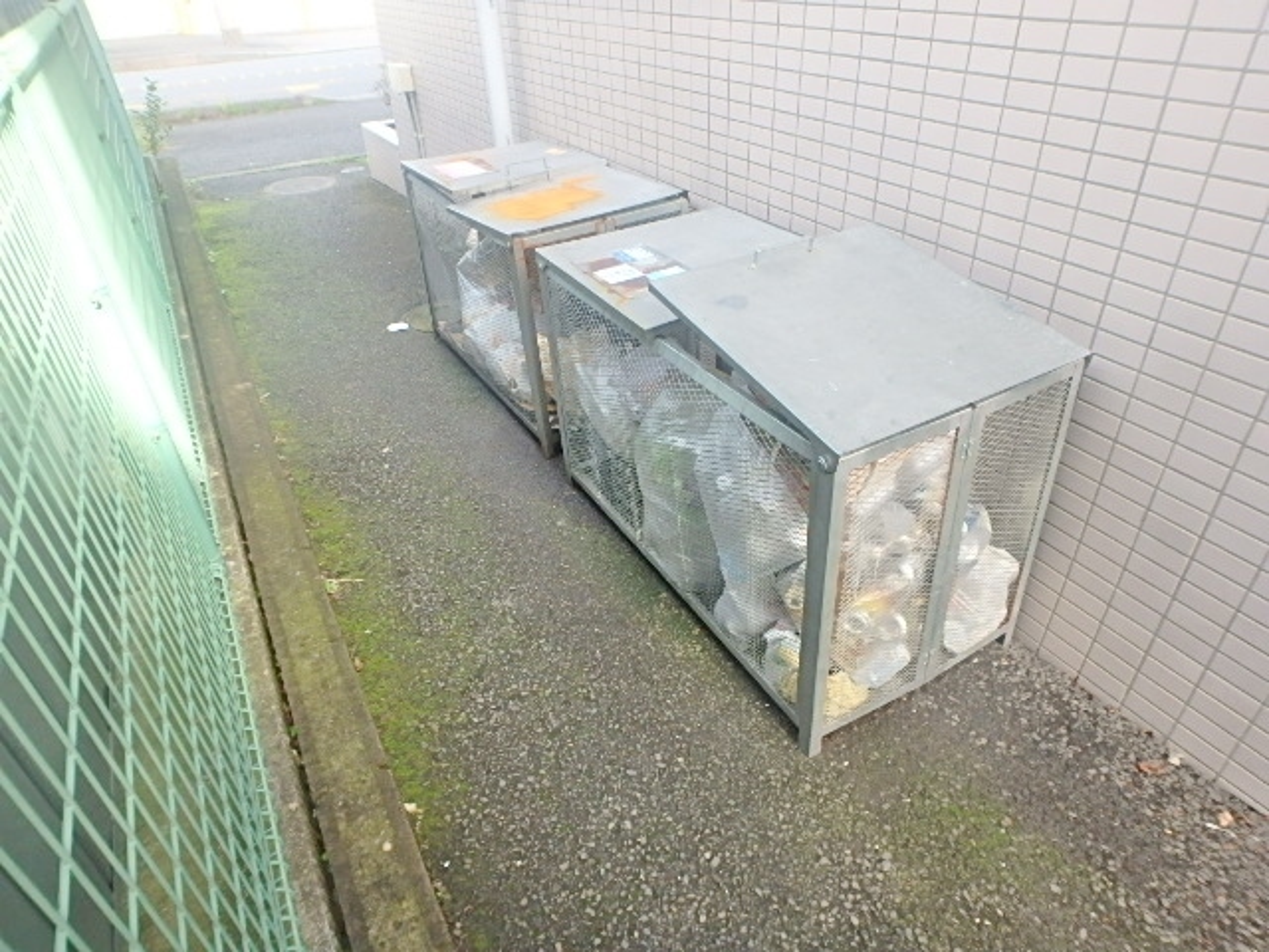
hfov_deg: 79.0
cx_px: 634
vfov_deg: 63.4
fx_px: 770
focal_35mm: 21
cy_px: 476
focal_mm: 3.7
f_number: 3.5
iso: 160
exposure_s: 1/60
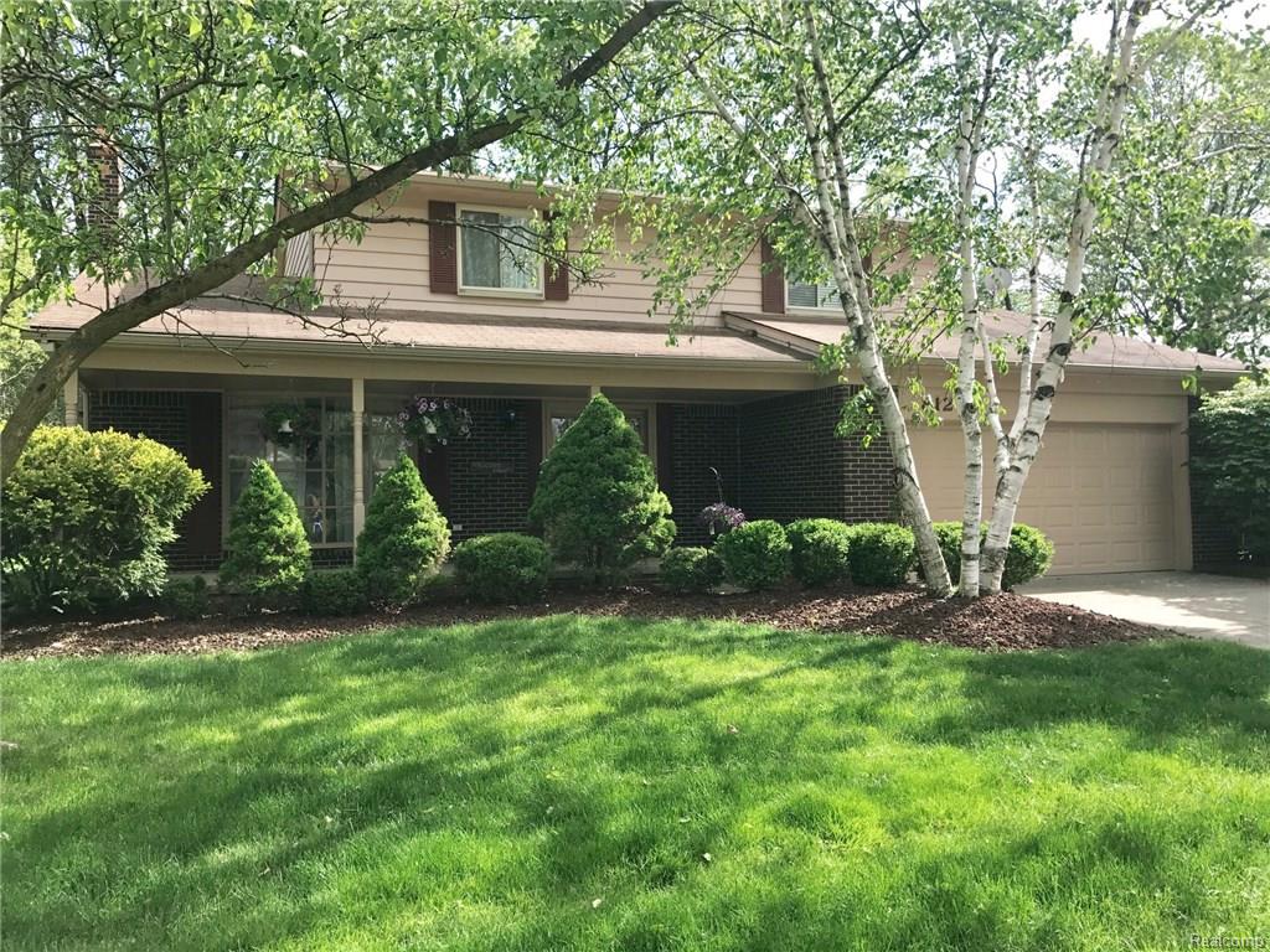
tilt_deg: +1.1
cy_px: 476
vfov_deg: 49.7
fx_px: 1027
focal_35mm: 28
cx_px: 635
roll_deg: +0.8
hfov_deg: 63.4
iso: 20
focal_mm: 3.99
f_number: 1.8
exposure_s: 1/618
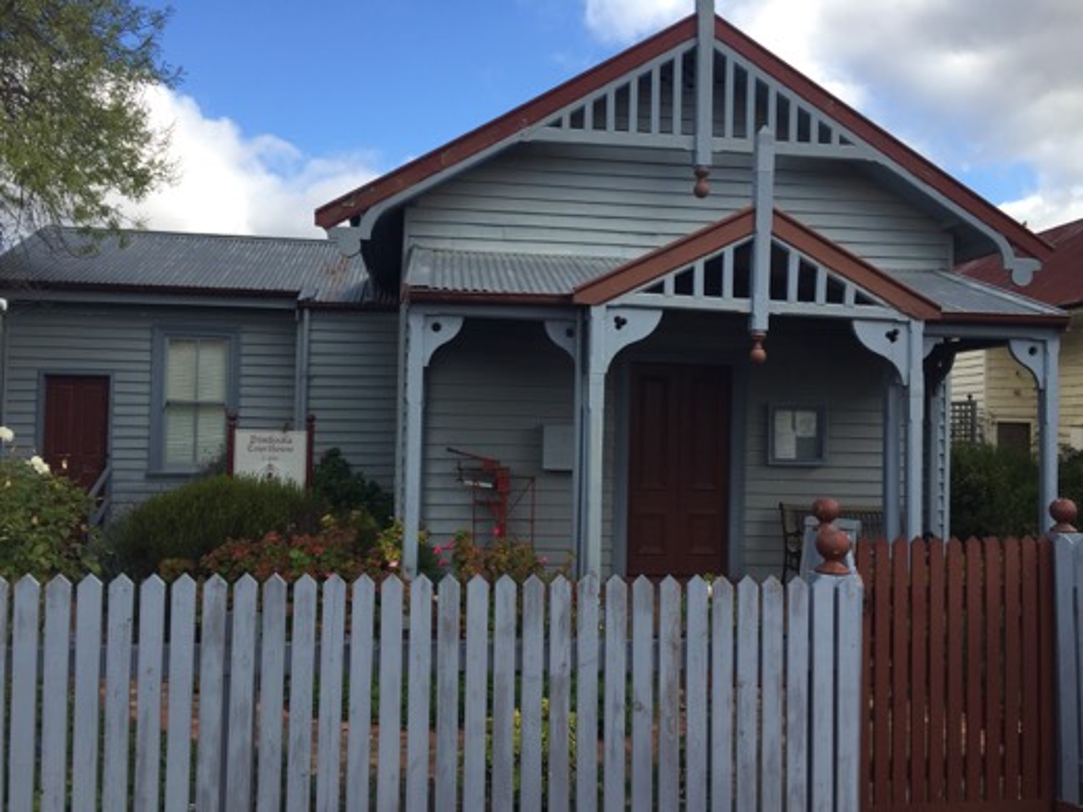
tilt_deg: +2.0
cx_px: 542
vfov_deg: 48.2
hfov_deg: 61.7
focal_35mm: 29
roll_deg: -1.2
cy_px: 406
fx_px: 907
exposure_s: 1/791
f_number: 2.2
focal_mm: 4.15
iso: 32
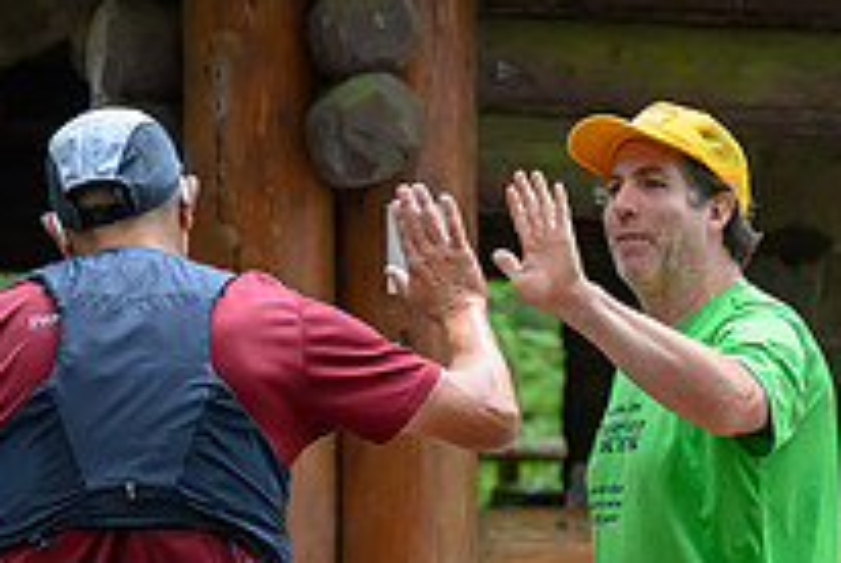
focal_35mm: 233
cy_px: 653
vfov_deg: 5.9
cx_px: 277
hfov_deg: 8.8
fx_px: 5451
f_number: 3.5
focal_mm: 70
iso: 4500
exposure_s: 1/640
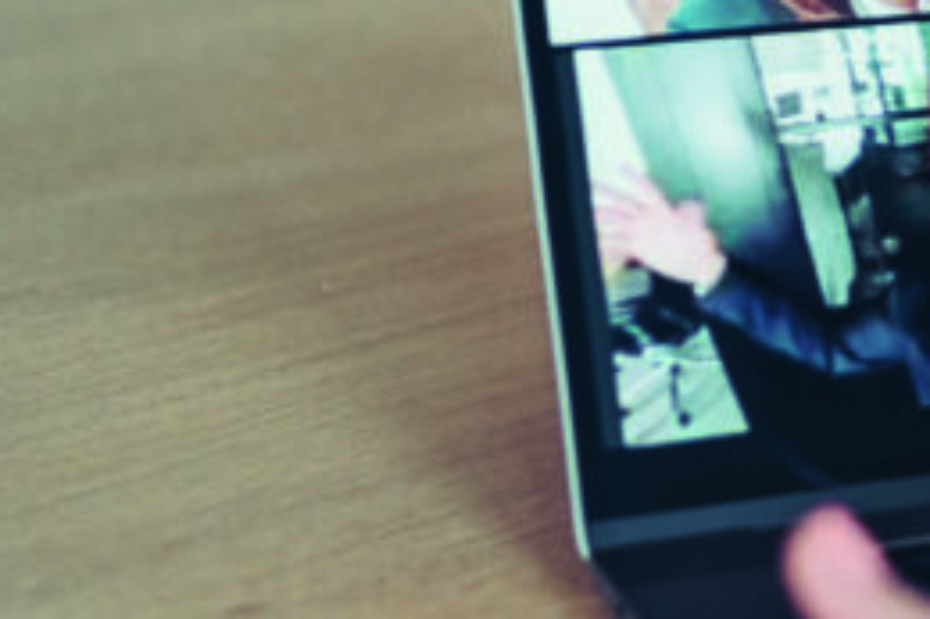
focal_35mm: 138
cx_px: 1724
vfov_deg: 9.7
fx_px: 3563
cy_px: -209
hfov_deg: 13.3
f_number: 1.8
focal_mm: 35
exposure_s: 1/500
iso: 800
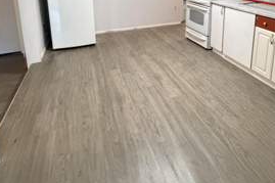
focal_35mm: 26
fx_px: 198
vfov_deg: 43.9
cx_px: 171
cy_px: 10
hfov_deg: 68.4
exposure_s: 1/60
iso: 1000
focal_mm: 2.22
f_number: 2.2
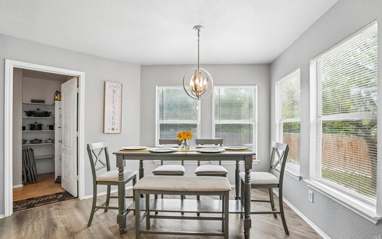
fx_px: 177
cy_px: 130
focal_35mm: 17
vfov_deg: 67.9
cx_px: 194
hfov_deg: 94.3
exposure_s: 1/30
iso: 400
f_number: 8
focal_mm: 16
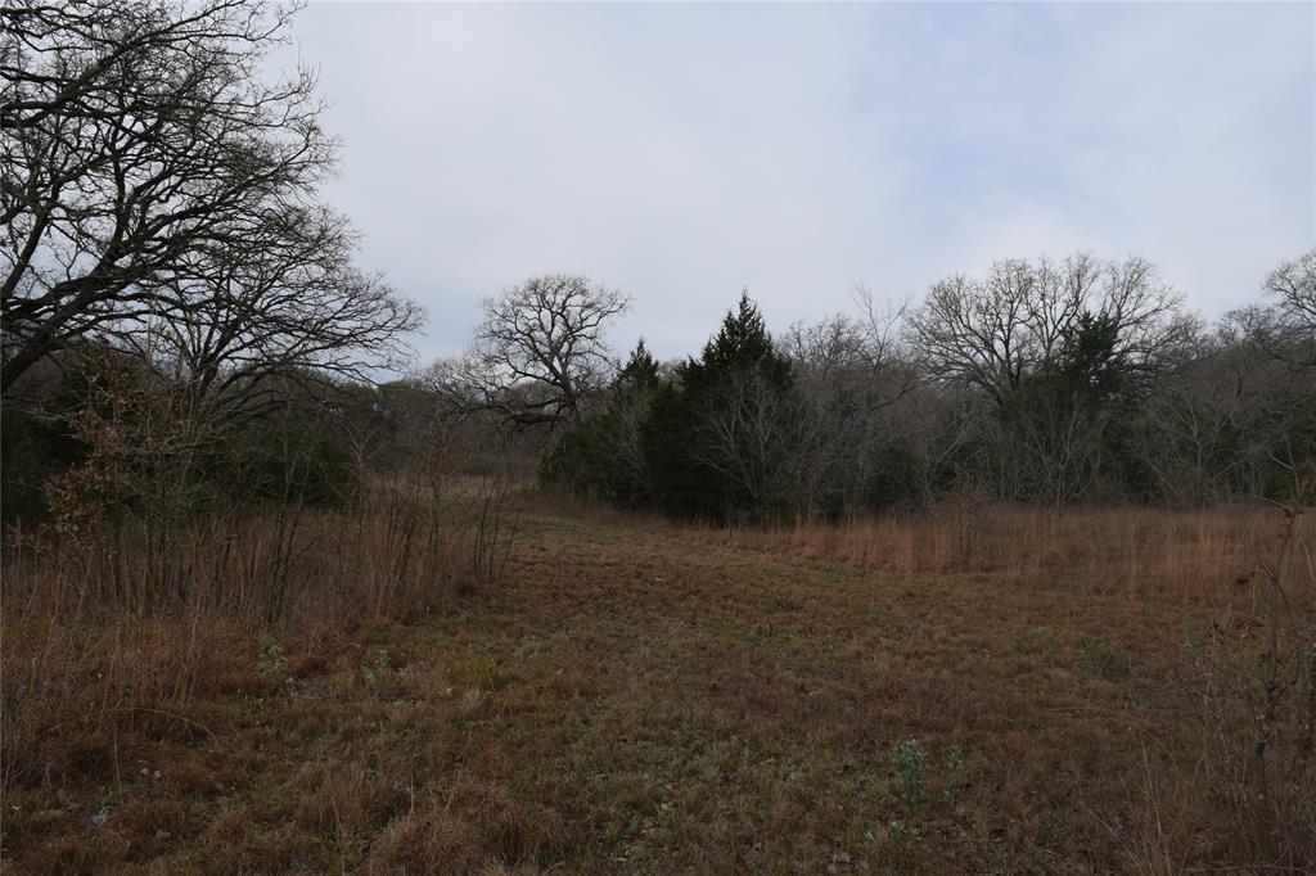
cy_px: 438
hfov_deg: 67.4
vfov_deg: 47.9
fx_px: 987
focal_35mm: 27
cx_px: 658
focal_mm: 18
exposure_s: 1/200
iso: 100
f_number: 9
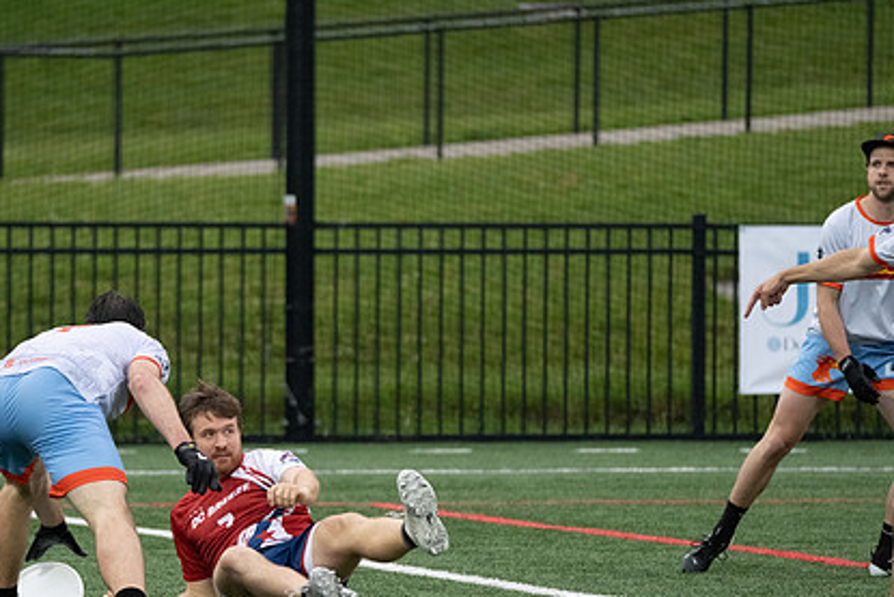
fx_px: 9191
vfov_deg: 3.7
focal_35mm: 370
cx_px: 331
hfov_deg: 5.6
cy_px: 360
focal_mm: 140
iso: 1000
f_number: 2.8
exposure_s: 1/1000
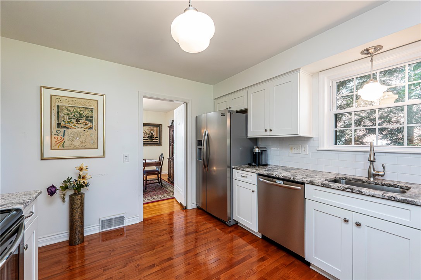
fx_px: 164
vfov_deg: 81.1
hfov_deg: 104.3
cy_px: 140
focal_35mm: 14
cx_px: 210
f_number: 8
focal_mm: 14
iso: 5000
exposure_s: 1/160
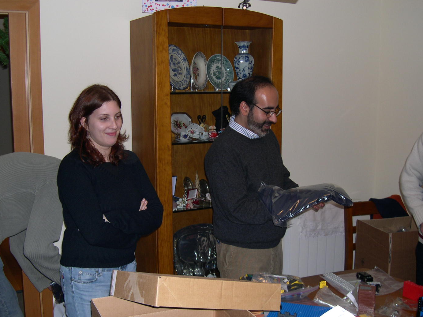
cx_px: 198
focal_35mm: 44
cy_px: 170
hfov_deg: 42.9
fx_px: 538
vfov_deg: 32.9
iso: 100
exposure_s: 1/60
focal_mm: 8
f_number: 2.8
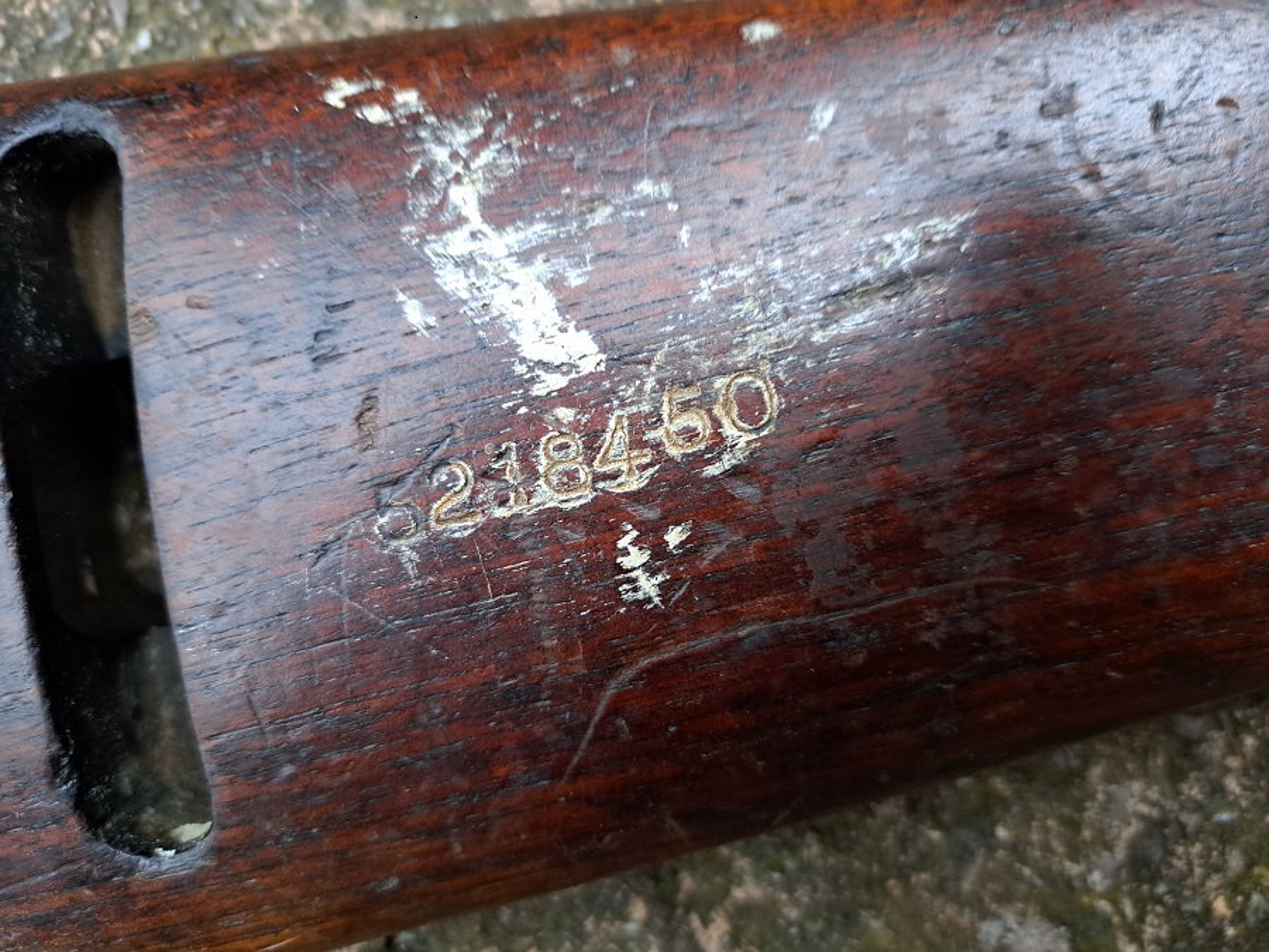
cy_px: 476
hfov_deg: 71.6
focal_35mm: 24
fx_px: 880
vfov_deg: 56.8
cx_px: 634
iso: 400
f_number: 1.8
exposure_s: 1/50
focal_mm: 5.23
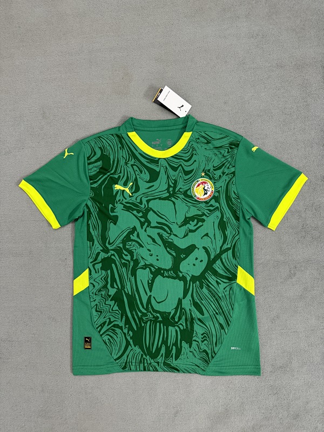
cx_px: 162
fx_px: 300
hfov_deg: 56.8
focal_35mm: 24
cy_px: 216
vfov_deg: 71.6
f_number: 1.78
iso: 320
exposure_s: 1/50
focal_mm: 6.76
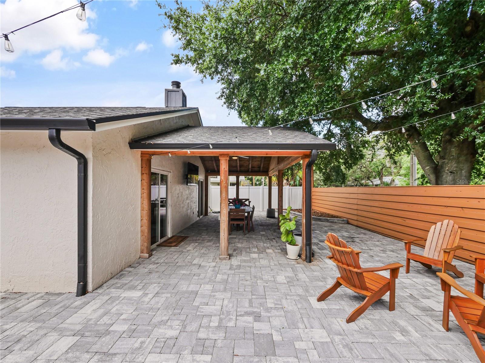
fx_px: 196
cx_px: 242
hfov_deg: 102.1
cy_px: 182
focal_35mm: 14
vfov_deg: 85.7
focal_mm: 7
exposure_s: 1/320
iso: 200
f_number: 7.1
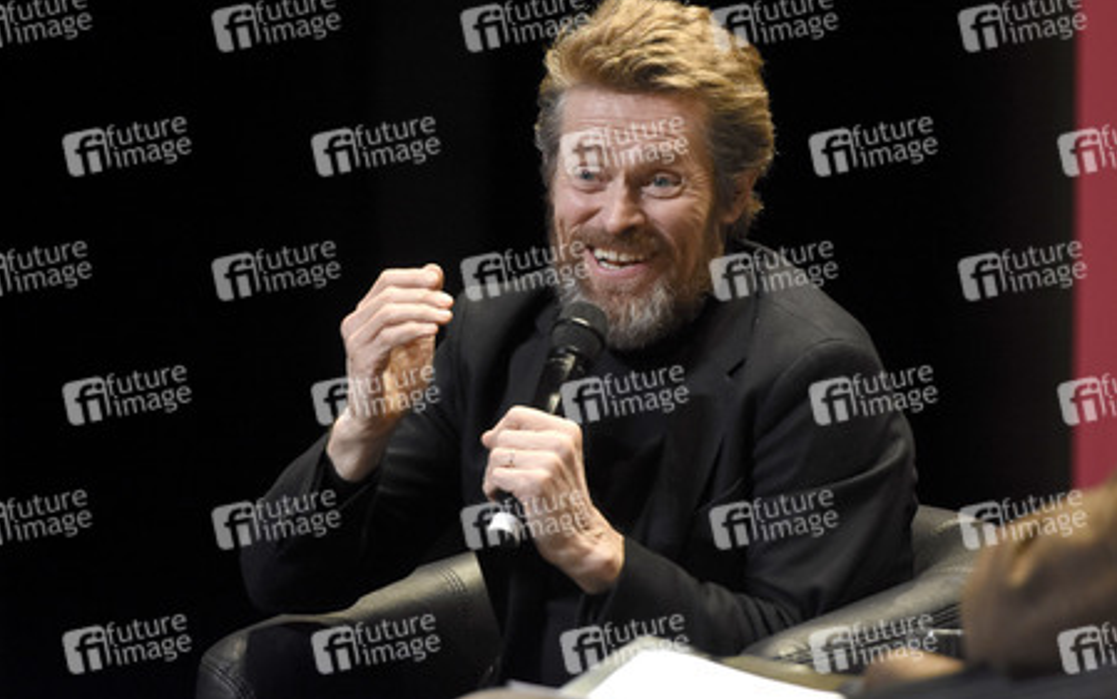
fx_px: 9349
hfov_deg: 6.8
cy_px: 333
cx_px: 558
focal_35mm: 307
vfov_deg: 4.3
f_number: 3.2
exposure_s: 1/160
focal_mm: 200
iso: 2500
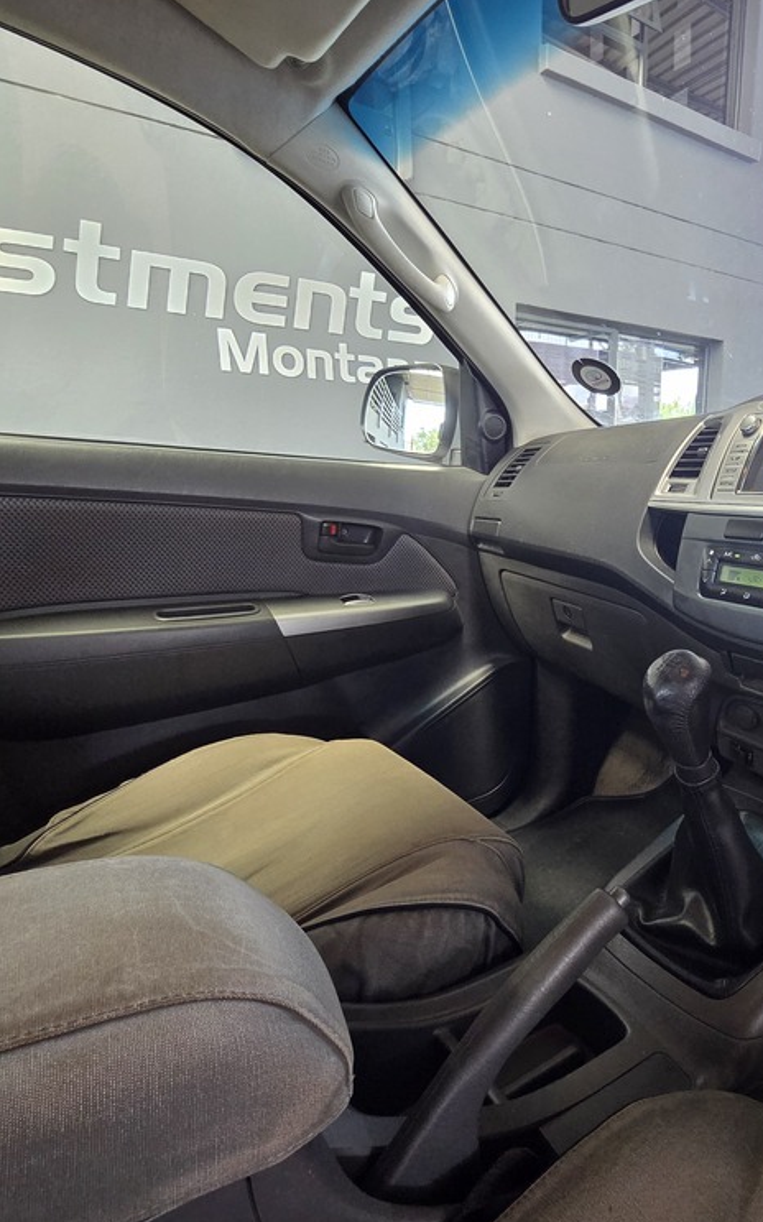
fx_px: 633
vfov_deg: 88.0
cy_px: 625
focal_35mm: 19
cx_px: 577
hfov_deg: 58.8
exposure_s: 1/100
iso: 250
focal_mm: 2.2
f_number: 2.2
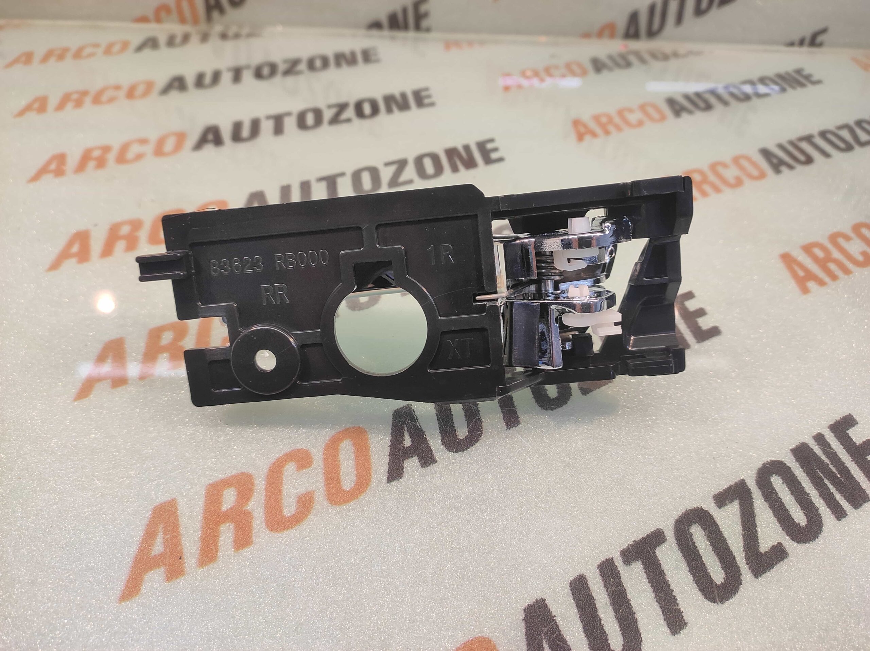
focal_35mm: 17
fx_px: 427
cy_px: 326
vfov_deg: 74.7
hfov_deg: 91.1
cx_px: 435
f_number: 1.79
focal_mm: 4.74
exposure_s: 1/33
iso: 195
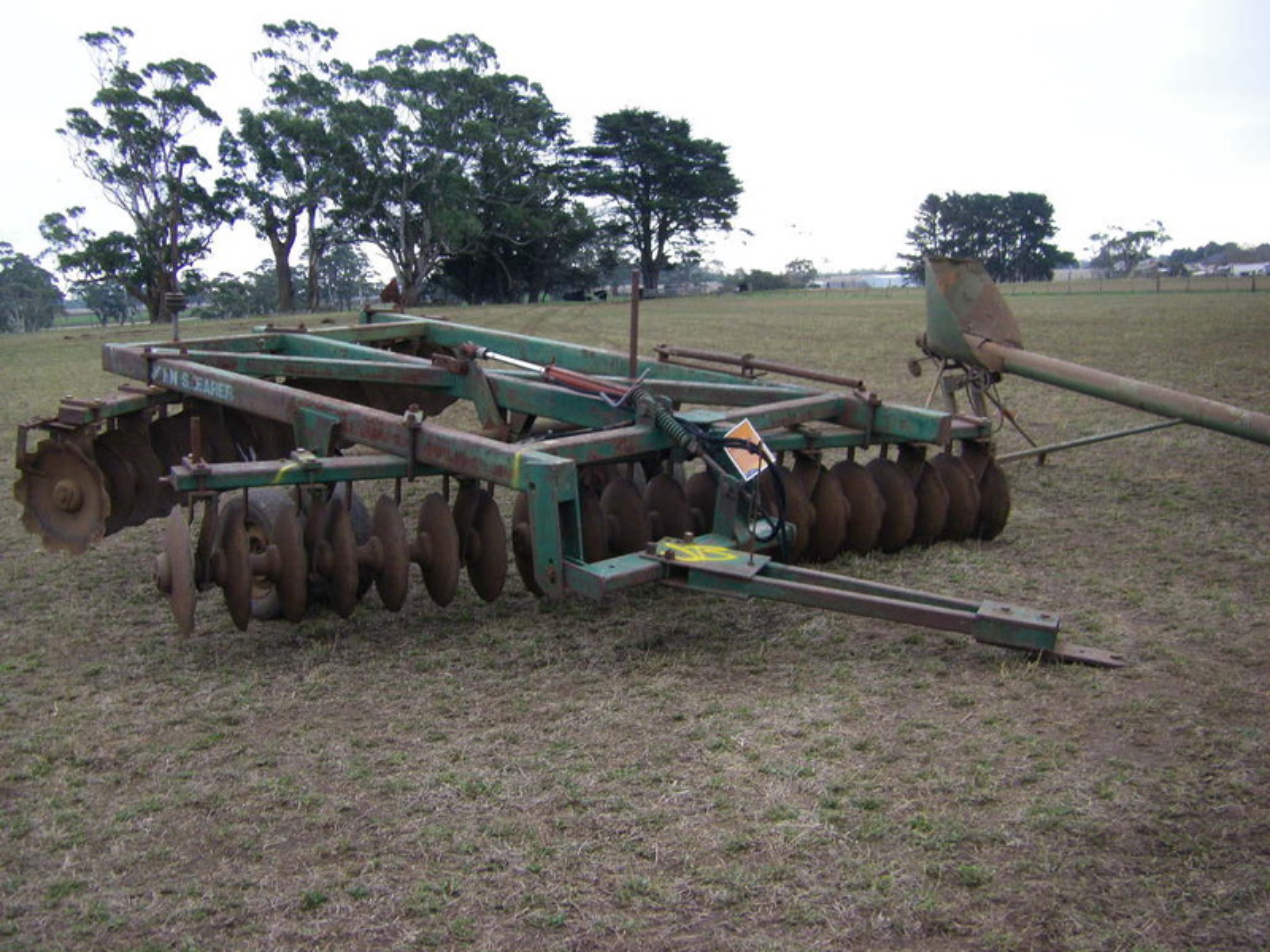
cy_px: 476
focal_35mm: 38
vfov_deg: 37.7
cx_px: 635
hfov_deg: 49.0
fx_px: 1394
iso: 160
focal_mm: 6.3
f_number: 3.5
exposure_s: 1/50
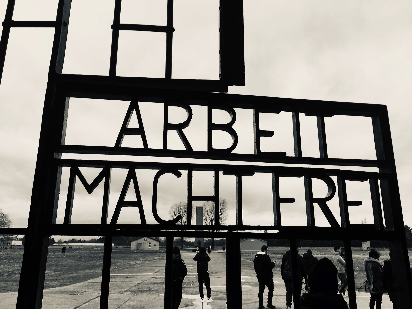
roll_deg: -1.2
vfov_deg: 48.2
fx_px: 345
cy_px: 154
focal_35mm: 29
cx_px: 206
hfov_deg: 61.7
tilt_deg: +16.5
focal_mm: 4.15
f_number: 2.2
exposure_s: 1/107
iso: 25
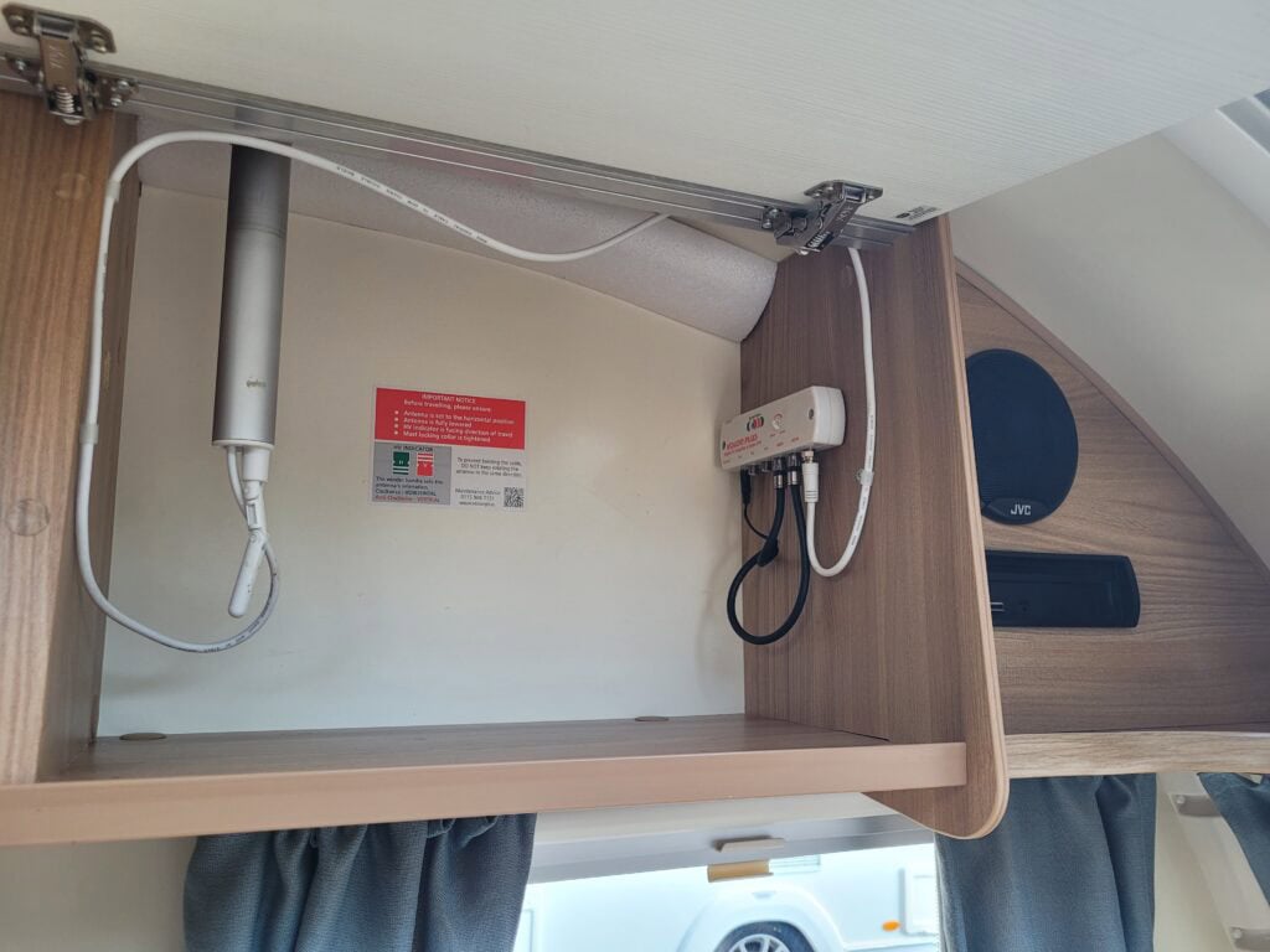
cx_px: 635
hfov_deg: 67.3
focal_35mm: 26
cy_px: 476
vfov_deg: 53.1
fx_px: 954
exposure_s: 1/120
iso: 125
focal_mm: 5.4
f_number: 1.8
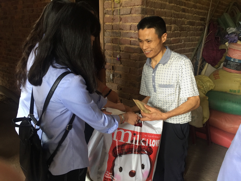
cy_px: 90
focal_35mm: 29
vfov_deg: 48.2
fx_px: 202
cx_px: 120
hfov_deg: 61.7
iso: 125
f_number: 2.2
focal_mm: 4.15
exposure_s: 1/33
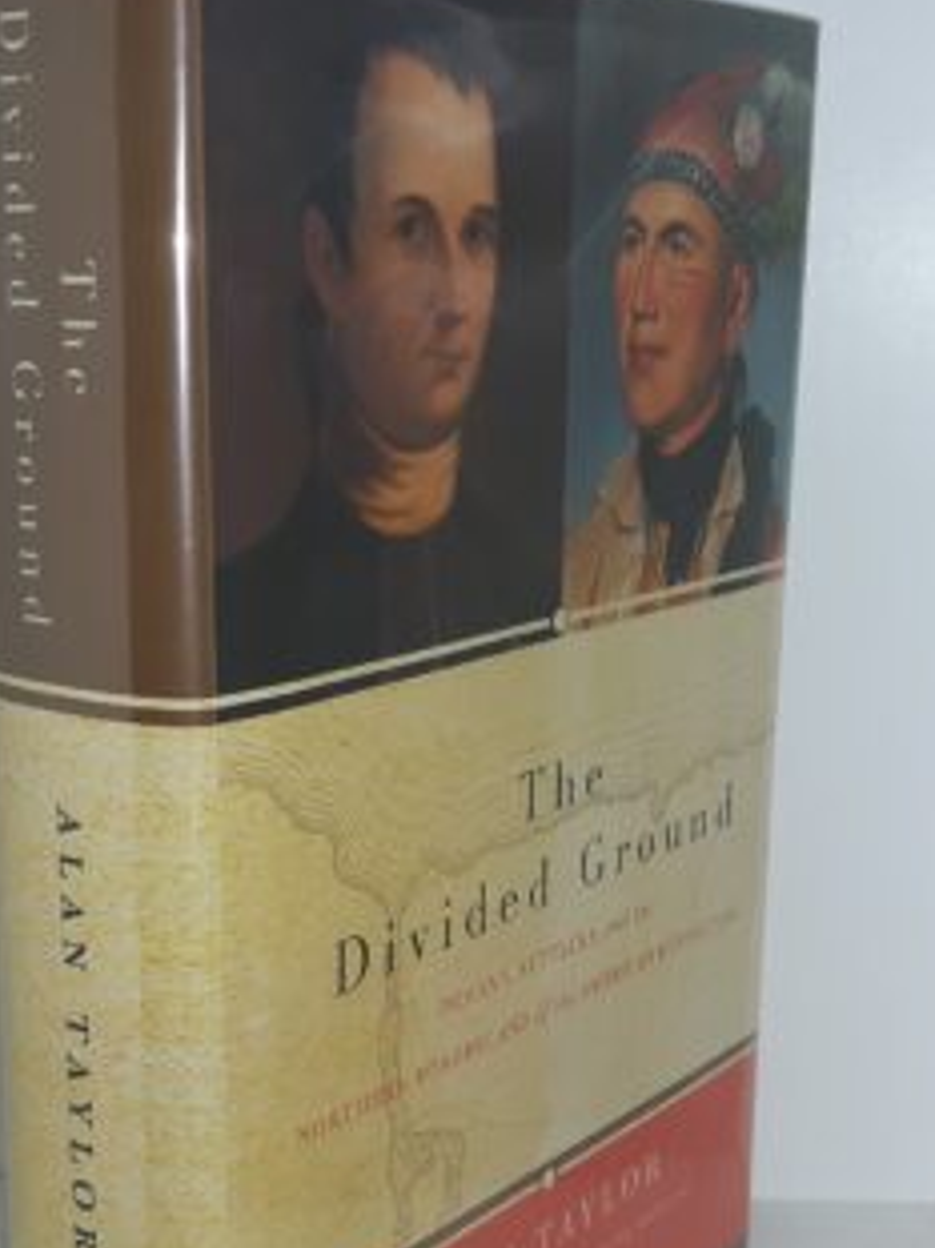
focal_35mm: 54
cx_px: 381
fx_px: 1946
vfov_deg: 35.4
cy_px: 783
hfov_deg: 27.0
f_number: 1.7
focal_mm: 3.7
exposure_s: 1/129
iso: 40
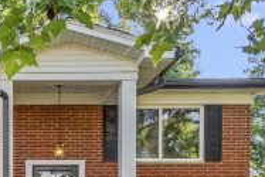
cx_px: 5
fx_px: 471
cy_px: 268
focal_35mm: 64
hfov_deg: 29.5
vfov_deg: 18.7
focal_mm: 16
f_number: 11
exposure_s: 1/13
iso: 400
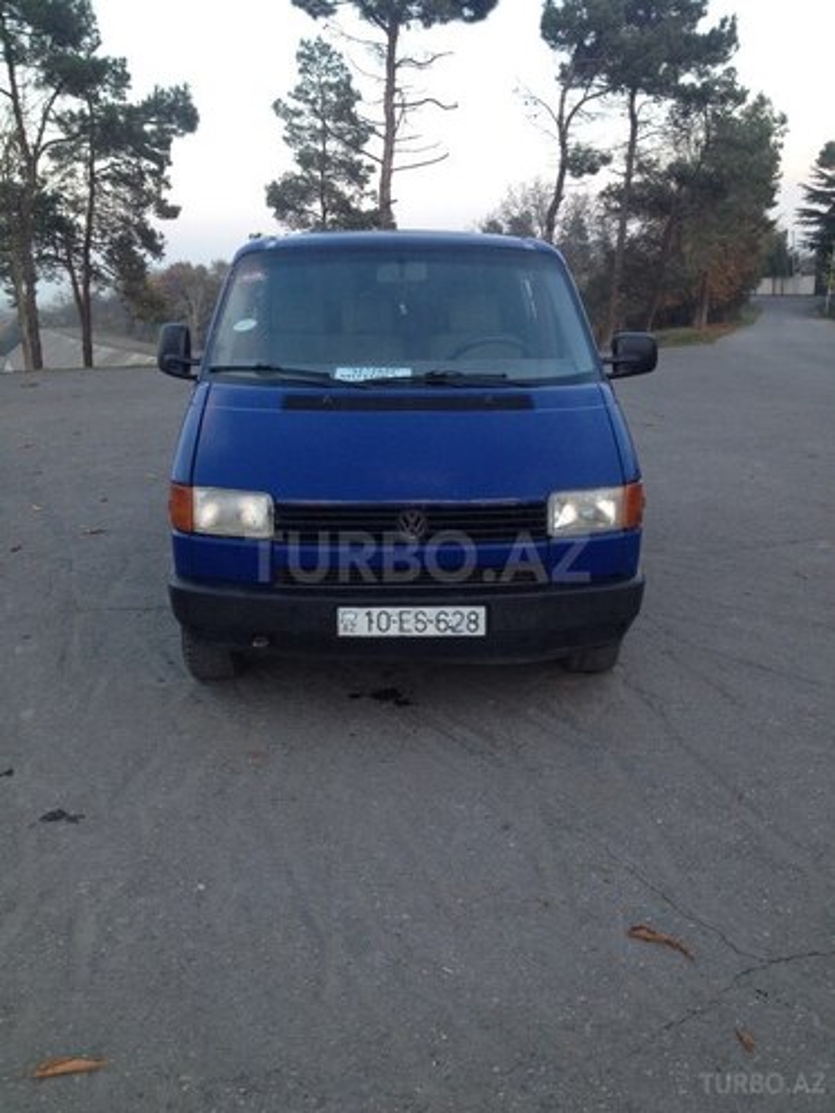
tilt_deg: -11.6
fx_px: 1126
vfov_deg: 52.6
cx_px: 418
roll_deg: +0.2
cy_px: 556
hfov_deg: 40.7
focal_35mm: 35
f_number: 2.4
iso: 64
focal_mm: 4.28
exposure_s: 1/60
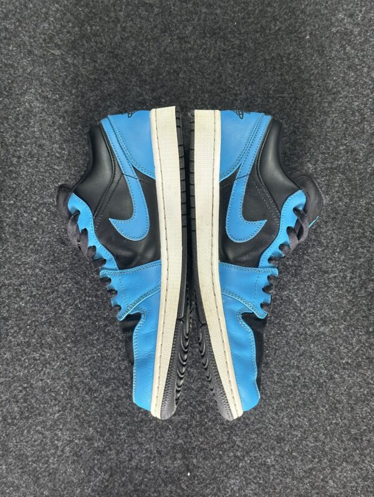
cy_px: 248
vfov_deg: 39.6
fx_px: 691
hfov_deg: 30.3
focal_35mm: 48
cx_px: 187
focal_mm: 6.86
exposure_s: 1/50
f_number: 1.78
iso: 250
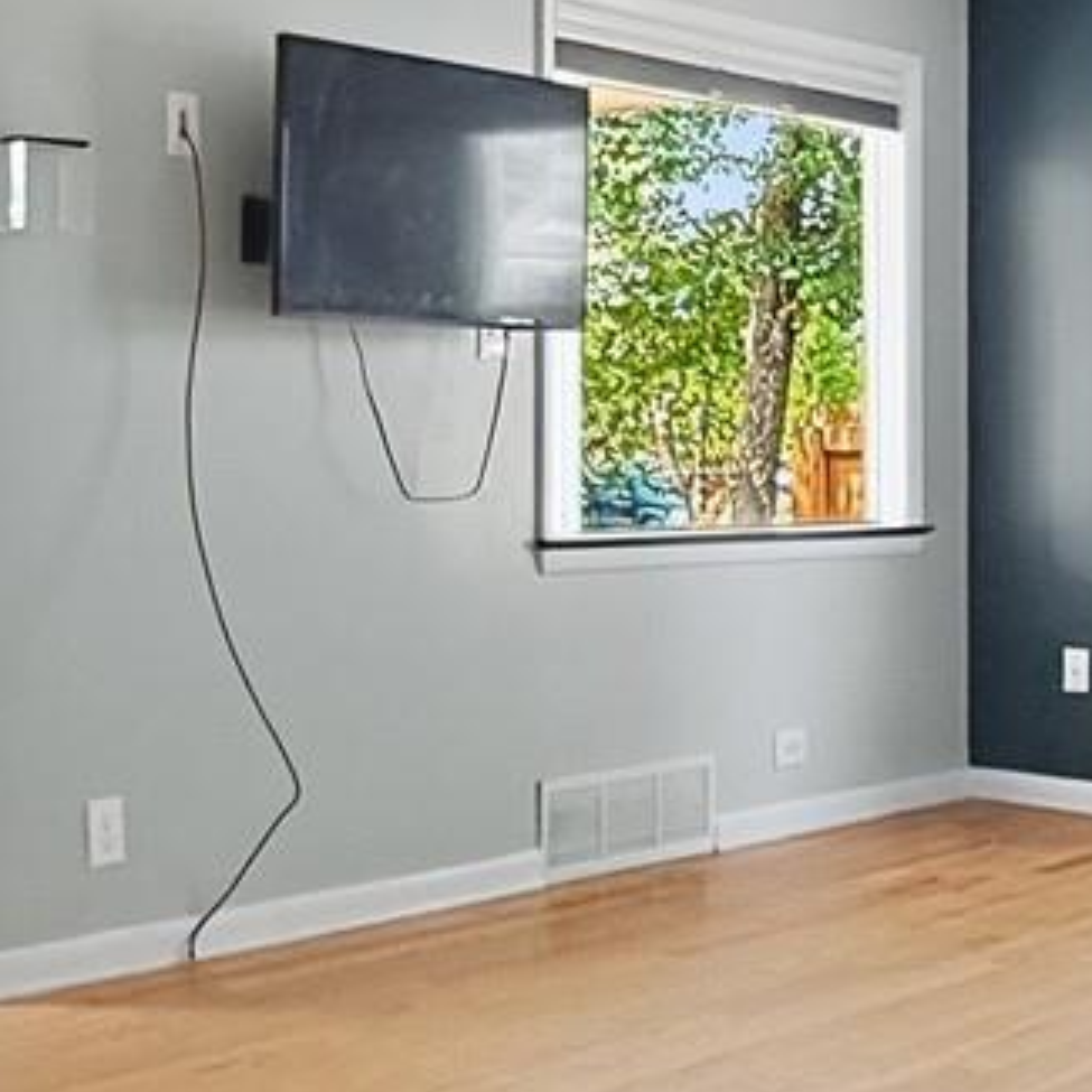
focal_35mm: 61
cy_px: 450
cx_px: 319
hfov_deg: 27.9
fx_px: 2177
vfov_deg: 28.1
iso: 200
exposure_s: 1/120
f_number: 2.2
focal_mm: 2.2
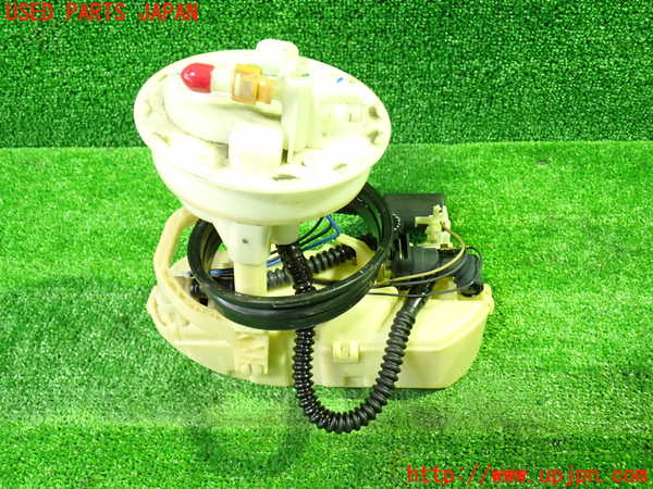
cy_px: 244
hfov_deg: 60.0
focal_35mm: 30
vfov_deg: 46.8
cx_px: 326
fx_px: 566
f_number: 2.3
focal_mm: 5.4
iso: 800
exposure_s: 1/25
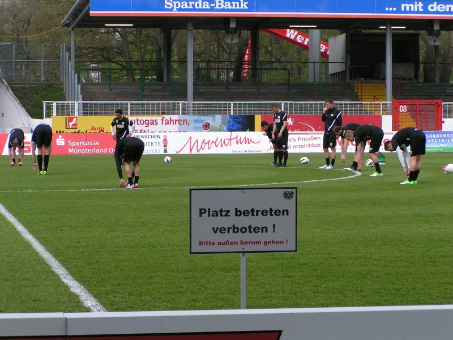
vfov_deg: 10.9
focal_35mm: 136
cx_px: 226
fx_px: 1780
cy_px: 170
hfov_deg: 14.5
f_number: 5.6
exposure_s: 1/250
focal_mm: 20.9
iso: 50
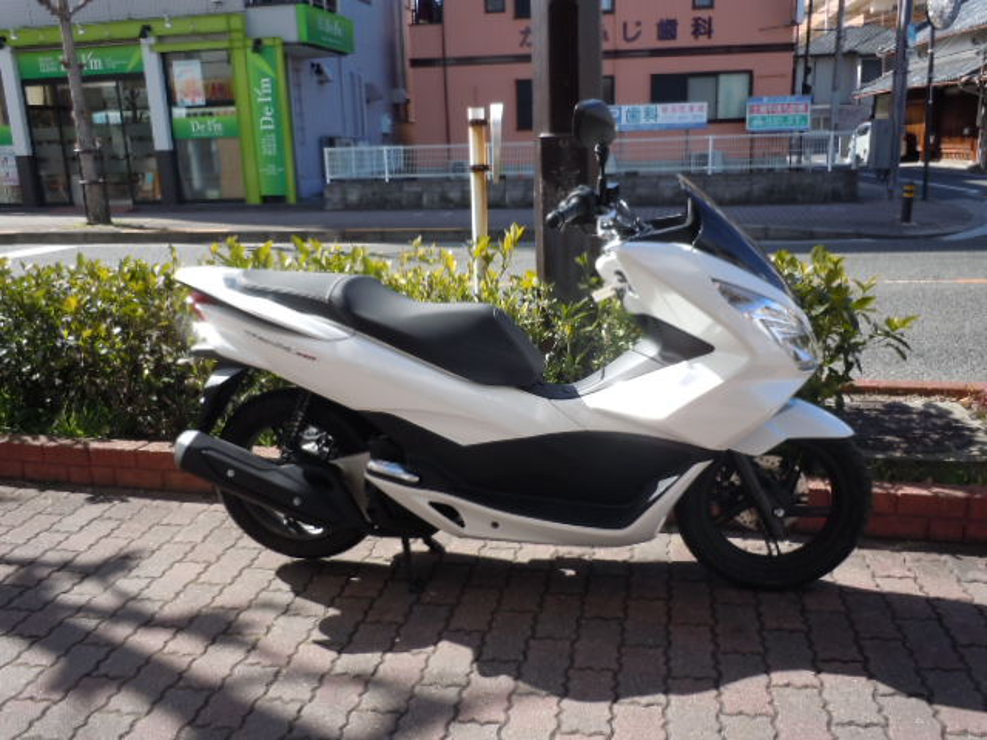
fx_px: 798
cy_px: 370
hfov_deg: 63.4
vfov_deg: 49.7
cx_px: 494
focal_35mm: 28
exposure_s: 1/320
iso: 100
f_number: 3.7
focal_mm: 5
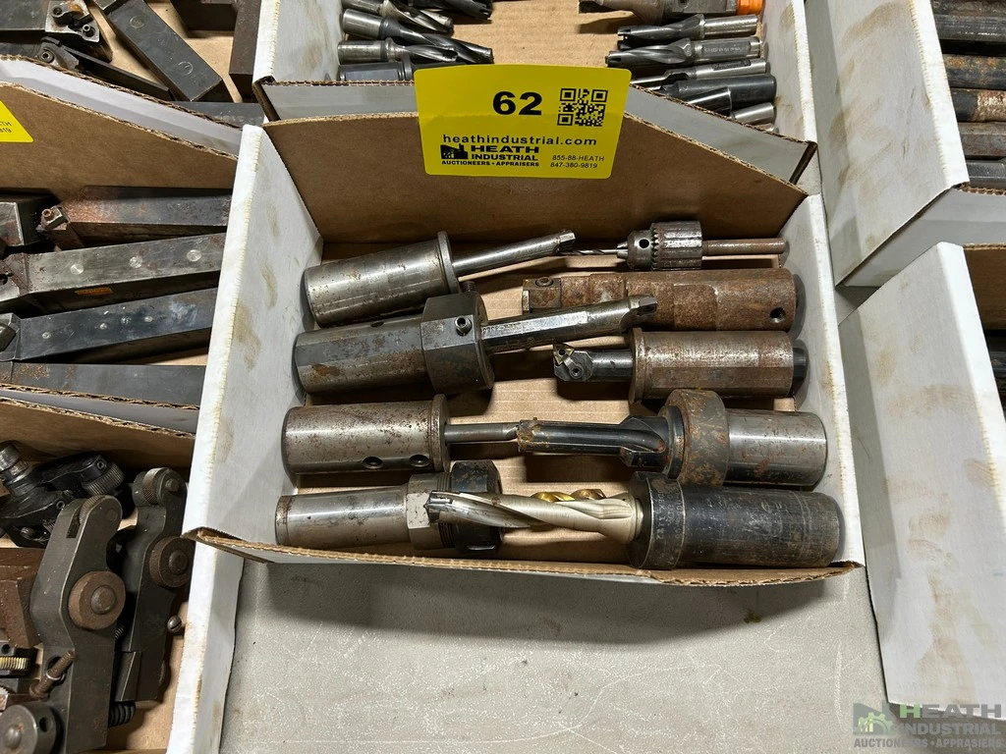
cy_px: 377
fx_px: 756
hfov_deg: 67.3
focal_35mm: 26
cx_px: 503
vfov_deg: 53.1
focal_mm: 5.7
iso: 100
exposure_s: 1/60
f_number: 1.5
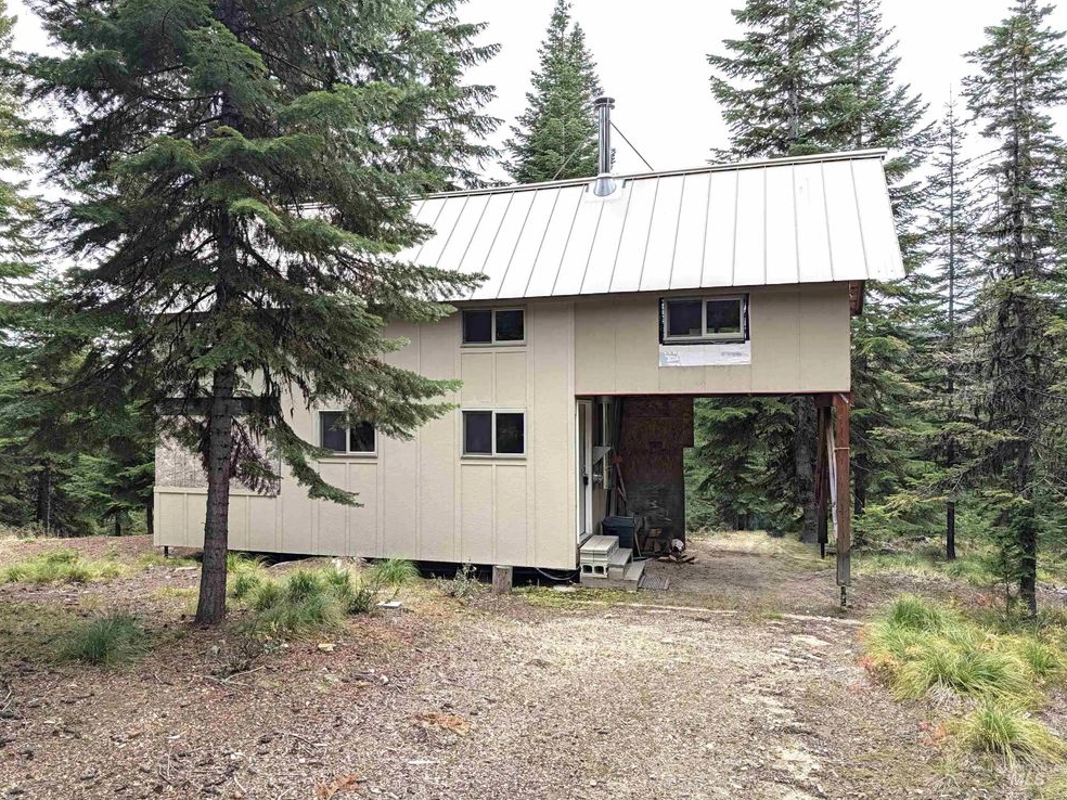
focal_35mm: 25
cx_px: 516
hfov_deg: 69.4
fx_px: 771
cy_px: 389
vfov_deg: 54.9
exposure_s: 1/440
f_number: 1.68
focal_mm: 6.9
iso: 20
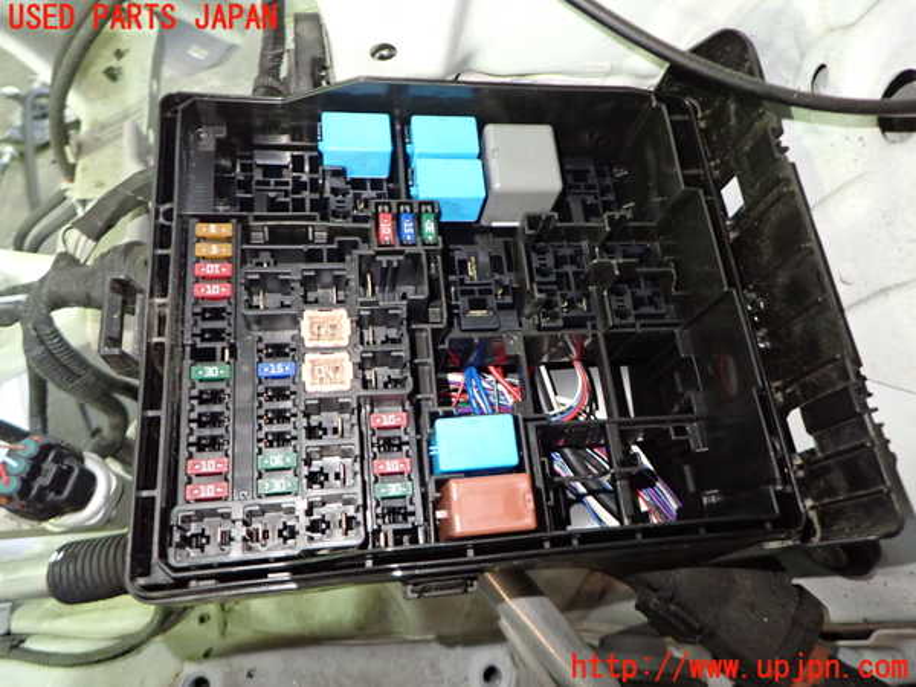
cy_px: 344
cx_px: 458
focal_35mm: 25
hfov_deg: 69.4
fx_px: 662
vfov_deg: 54.9
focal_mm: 4.5
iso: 800
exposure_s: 1/30
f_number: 2
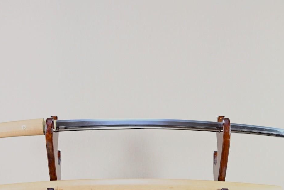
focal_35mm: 45
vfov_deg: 29.6
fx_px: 355
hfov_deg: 43.6
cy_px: 133
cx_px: 132
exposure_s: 1/1.6
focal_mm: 20
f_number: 3.5
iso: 100
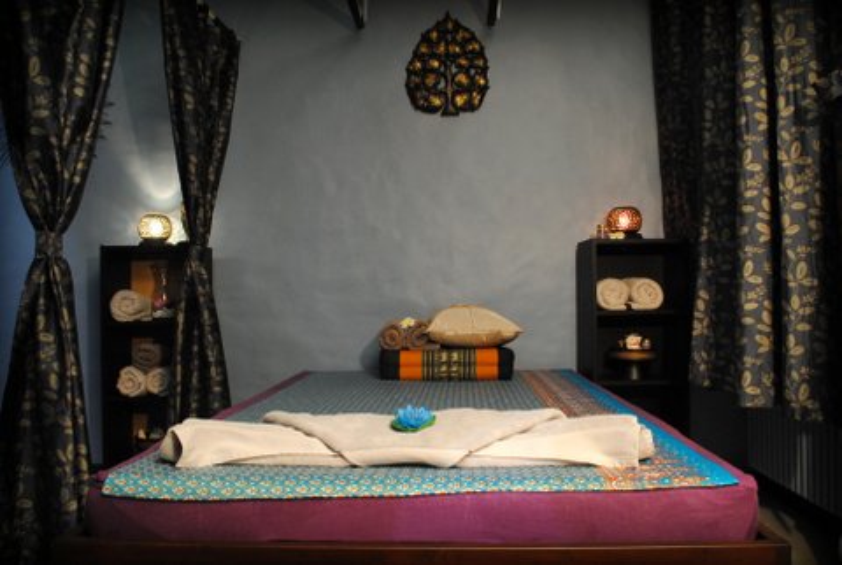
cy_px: 282
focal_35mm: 30
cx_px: 421
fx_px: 703
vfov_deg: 43.8
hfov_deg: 61.8
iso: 800
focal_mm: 20
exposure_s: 1/2.5
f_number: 13
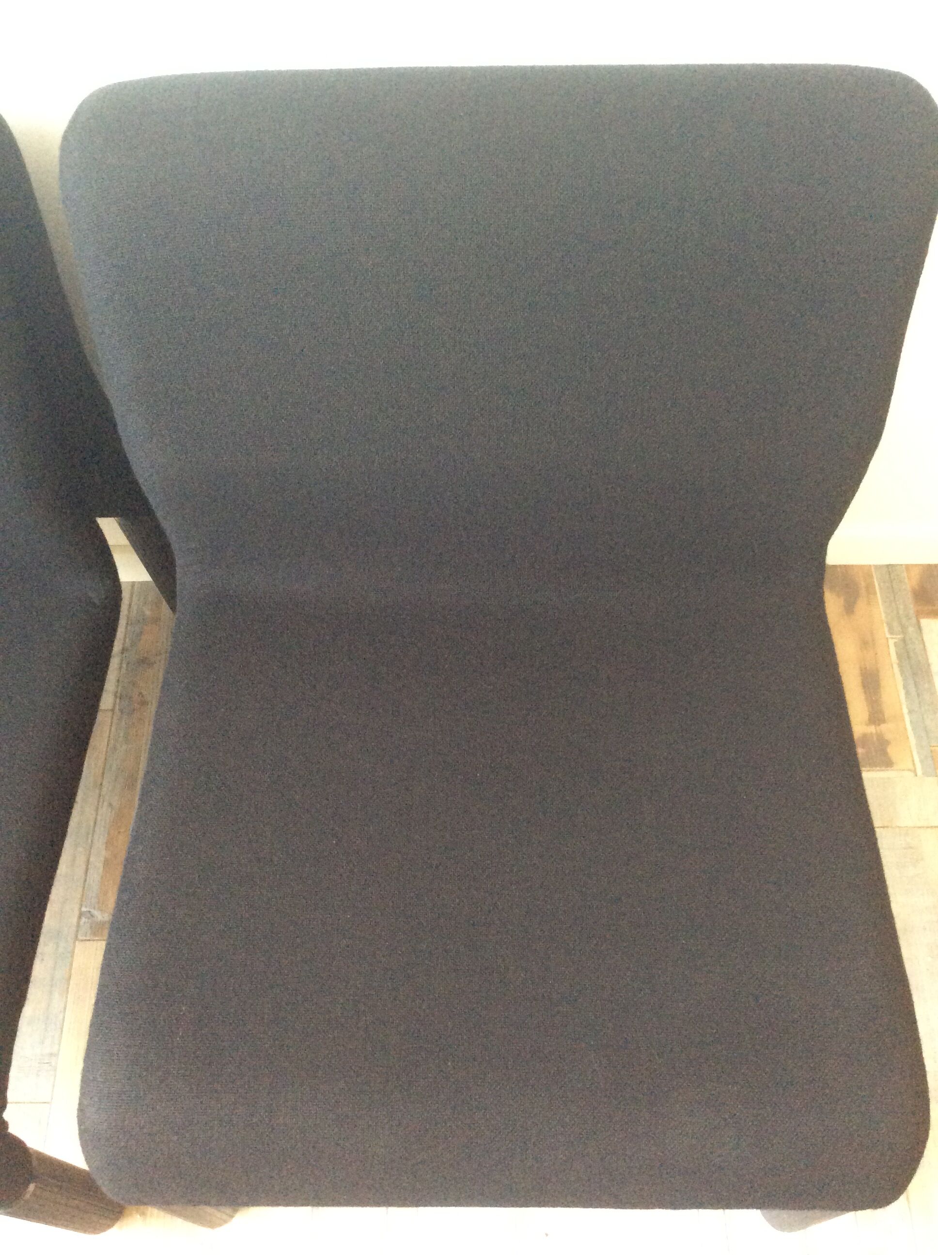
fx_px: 1159
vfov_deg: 56.9
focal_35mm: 32
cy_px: 628
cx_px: 469
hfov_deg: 44.1
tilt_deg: -59.3
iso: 250
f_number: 2.4
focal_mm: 3.3
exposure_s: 1/25
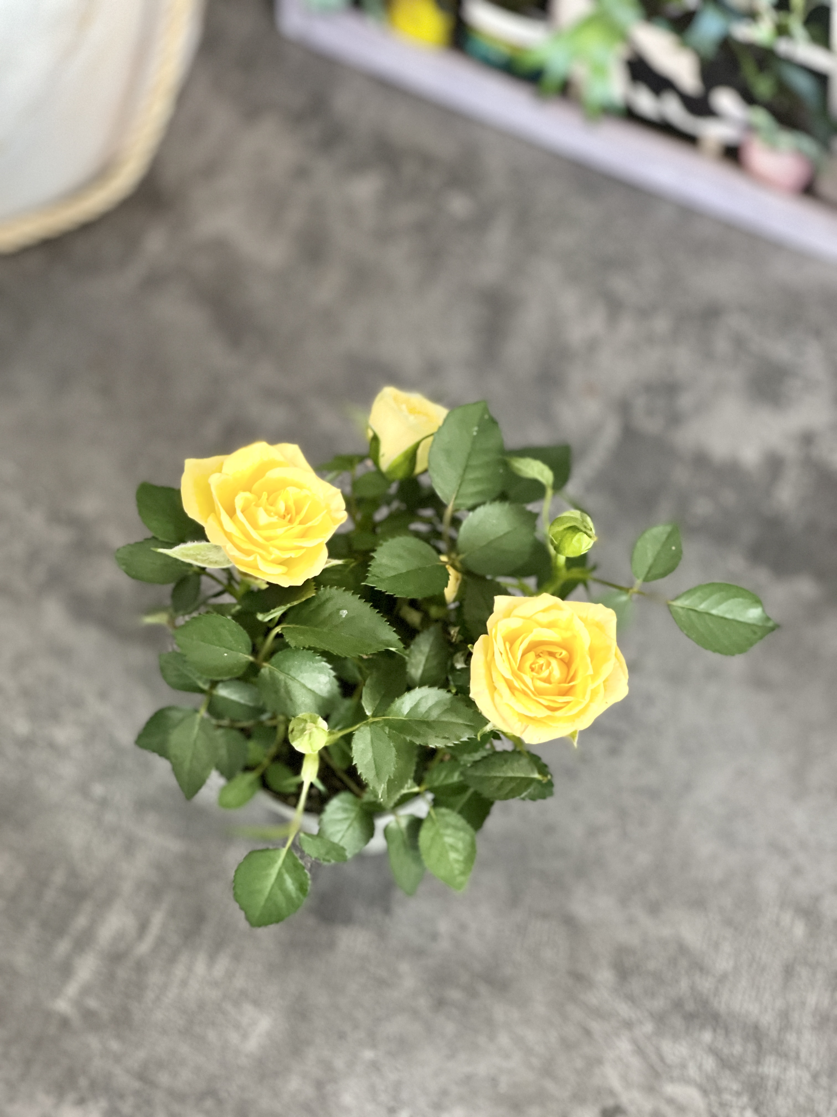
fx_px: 2063
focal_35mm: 64
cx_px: 418
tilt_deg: -63.4
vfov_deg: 30.3
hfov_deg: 22.9
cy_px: 558
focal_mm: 7.5
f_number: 2.2
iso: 320
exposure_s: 1/20
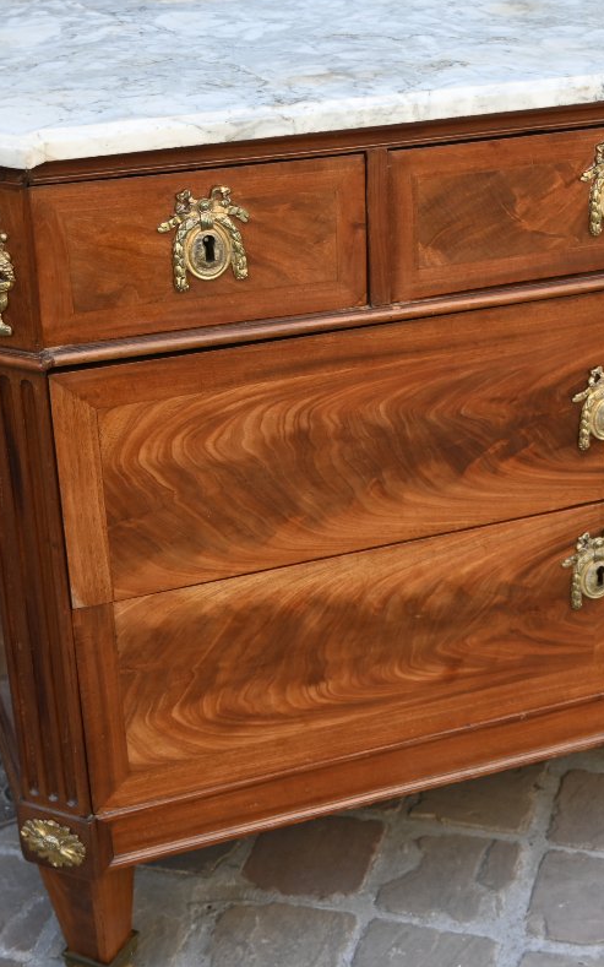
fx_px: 1654
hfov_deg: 20.5
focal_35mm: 63
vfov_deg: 32.6
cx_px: 461
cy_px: 478
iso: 220
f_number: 4
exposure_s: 1/250
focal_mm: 27
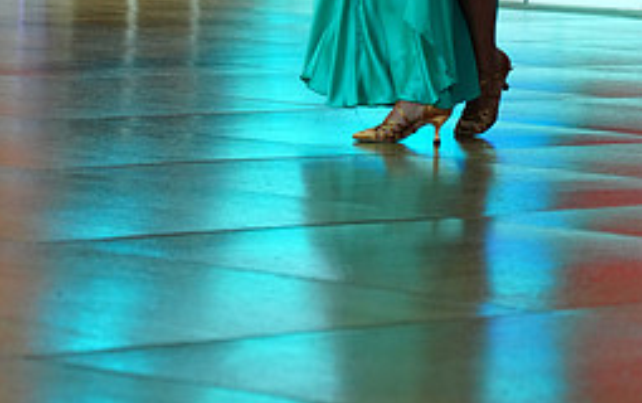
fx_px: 4256
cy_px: -196
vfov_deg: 5.4
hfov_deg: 8.6
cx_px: 258
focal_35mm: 243
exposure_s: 1/400
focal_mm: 105
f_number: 4
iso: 2000
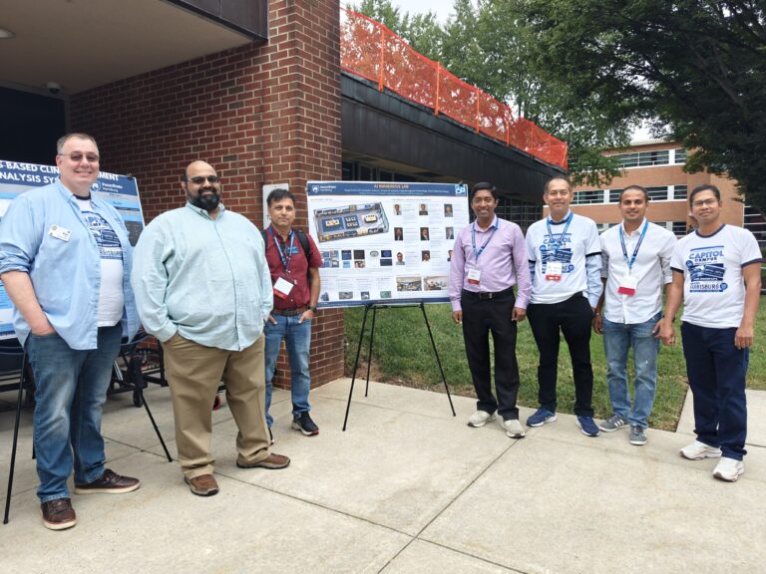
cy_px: 287
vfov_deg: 58.9
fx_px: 509
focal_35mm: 23
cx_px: 383
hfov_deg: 73.9
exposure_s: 1/240
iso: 50
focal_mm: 6.06
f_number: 1.6
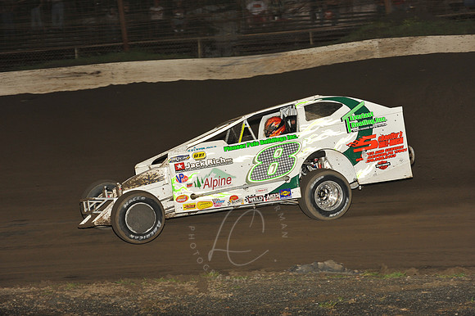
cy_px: 158
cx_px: 238
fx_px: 1477
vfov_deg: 12.2
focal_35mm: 112
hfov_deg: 18.3
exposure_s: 1/320
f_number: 7.1
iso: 1000
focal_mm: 112
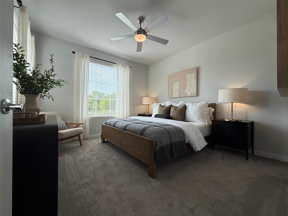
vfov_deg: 85.7
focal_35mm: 14
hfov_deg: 102.1
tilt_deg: +0.0
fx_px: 116
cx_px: 144
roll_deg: -0.5
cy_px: 108
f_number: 2.2
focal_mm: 2.22
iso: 64
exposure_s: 1/451
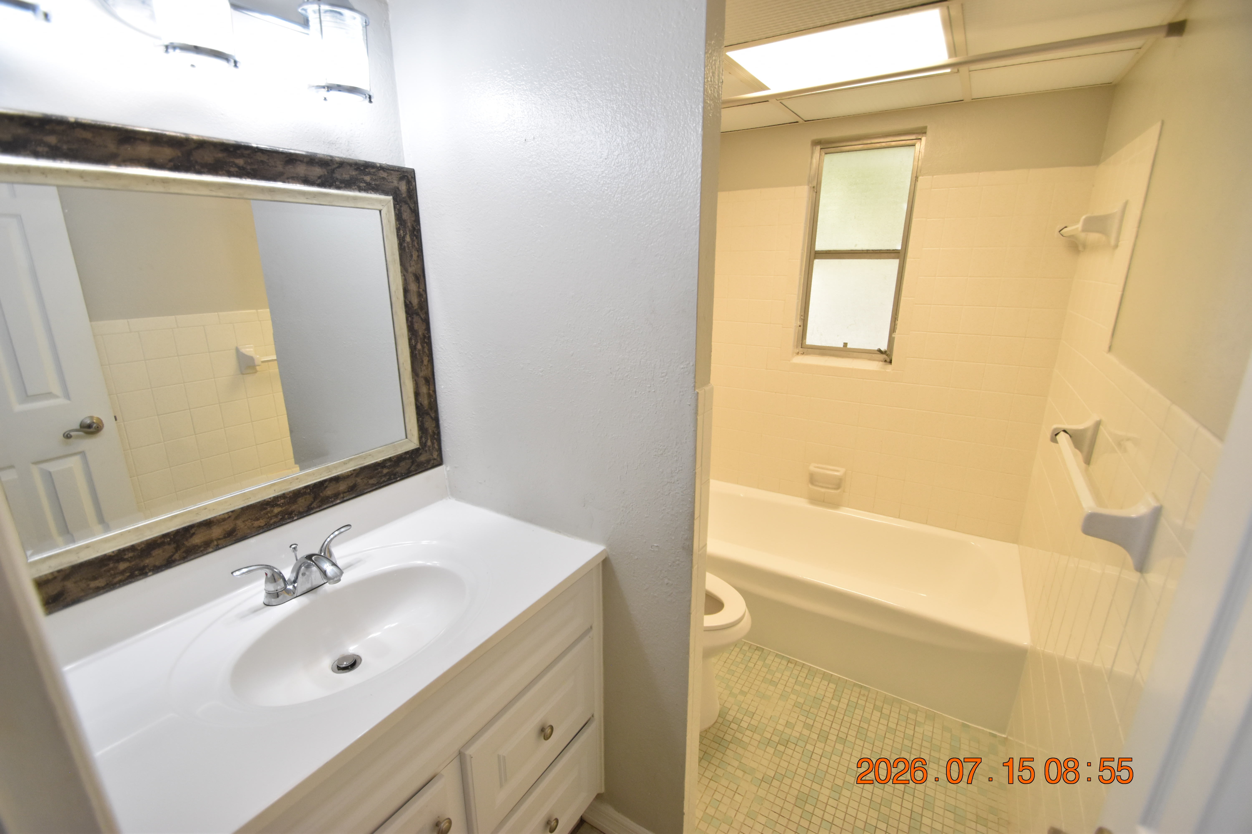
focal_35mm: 15
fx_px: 522
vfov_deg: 77.3
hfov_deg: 100.4
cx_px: 626
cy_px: 417
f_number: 3.5
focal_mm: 10
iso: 800
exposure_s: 1/250
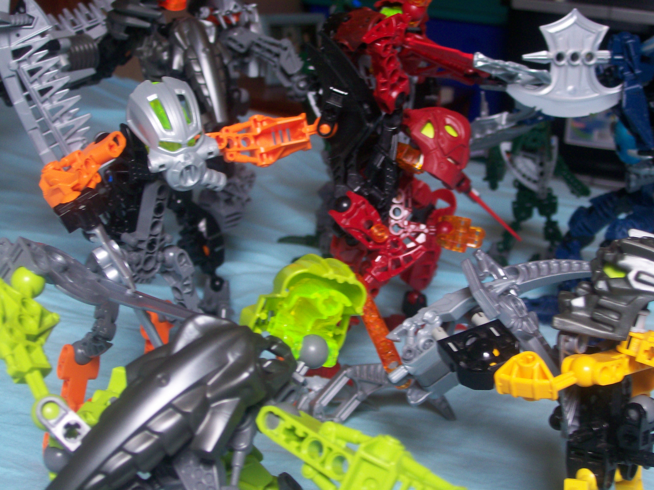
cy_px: 245
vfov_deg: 26.1
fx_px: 1058
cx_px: 327
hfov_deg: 34.3
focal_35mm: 56
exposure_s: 1/55.2
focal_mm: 9.4
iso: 96
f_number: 3.4
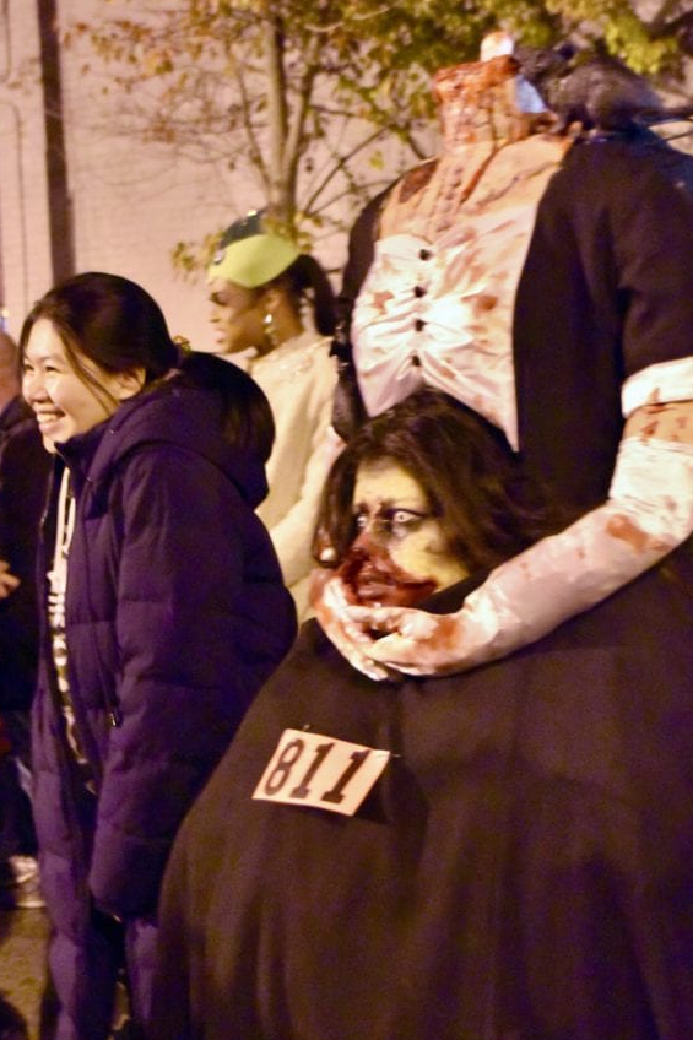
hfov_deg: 23.4
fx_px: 1675
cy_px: 505
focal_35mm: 58
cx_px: 385
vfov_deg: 34.5
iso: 12800
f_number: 4.2
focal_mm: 32
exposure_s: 1/40
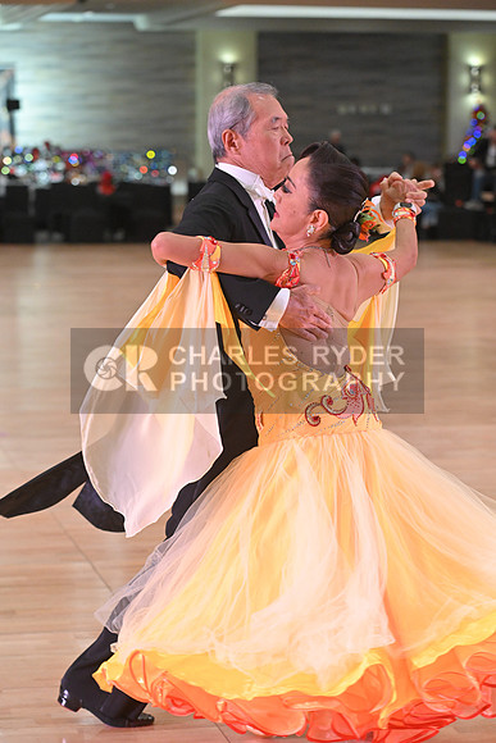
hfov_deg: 13.4
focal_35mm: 102
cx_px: 248
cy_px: 372
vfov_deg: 20.0
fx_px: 2107
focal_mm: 102
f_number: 5
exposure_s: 1/400
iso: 3200
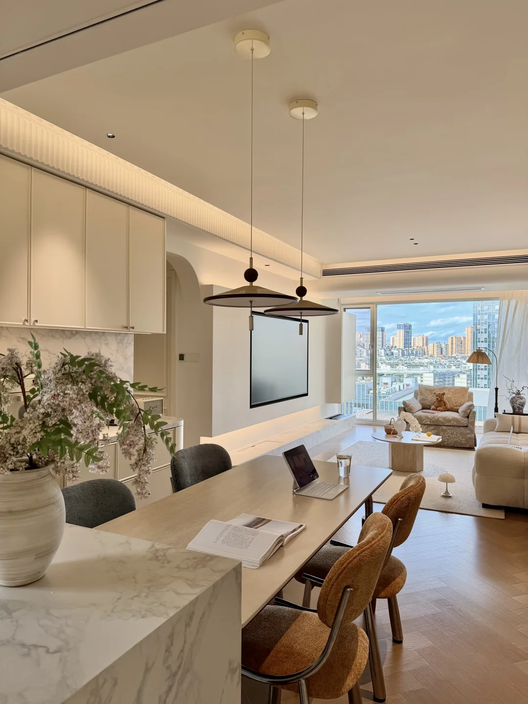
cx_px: 264
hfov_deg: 56.8
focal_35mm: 24
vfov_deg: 71.6
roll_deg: -0.6
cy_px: 352
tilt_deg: +0.0
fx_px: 488
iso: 80
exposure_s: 1/265
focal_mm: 6.76
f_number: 1.78
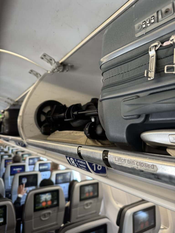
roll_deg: +0.7
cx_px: 88
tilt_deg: +4.4
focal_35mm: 24
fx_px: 162
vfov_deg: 71.6
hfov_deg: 56.8
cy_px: 116
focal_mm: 6.76
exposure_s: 1/52
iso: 200
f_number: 1.78
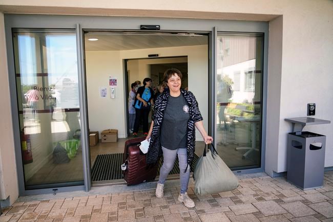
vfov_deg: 53.2
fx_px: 222
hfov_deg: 73.7
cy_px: 111
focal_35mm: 24
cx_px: 166
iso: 400
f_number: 4
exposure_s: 1/320
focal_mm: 24
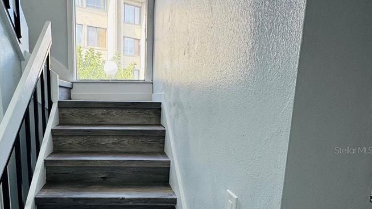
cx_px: 119
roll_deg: +0.9
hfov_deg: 65.8
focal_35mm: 28
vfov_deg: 40.6
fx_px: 276
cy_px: 150
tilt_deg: -9.0
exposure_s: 1/99
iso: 50
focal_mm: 2.22
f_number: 2.2
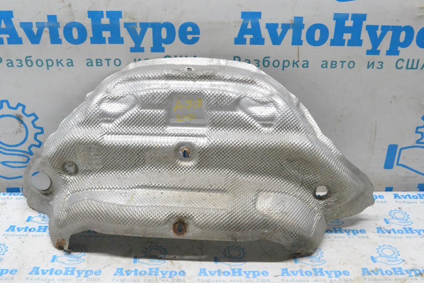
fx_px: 495
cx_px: 212
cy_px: 142
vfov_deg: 31.9
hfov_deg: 46.4
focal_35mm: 42
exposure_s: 1/160
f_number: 10
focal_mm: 28
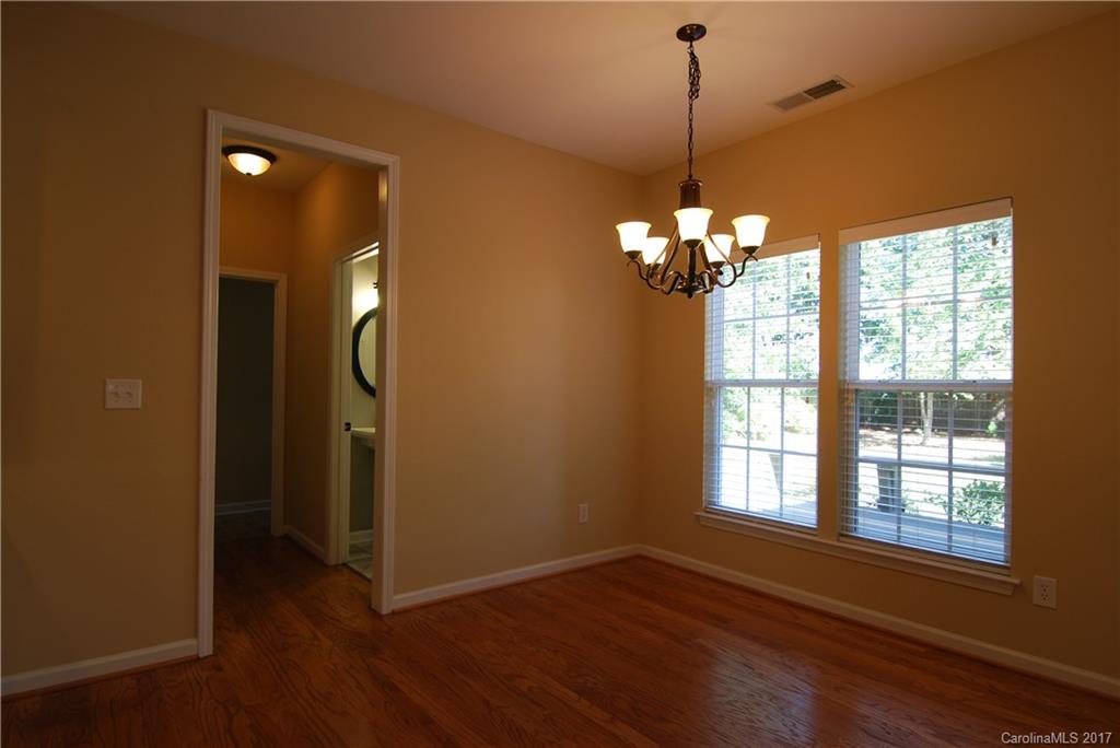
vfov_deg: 63.3
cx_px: 560
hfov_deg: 85.4
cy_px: 374
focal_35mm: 20
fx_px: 607
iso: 200
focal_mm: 13
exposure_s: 1/60
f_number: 4
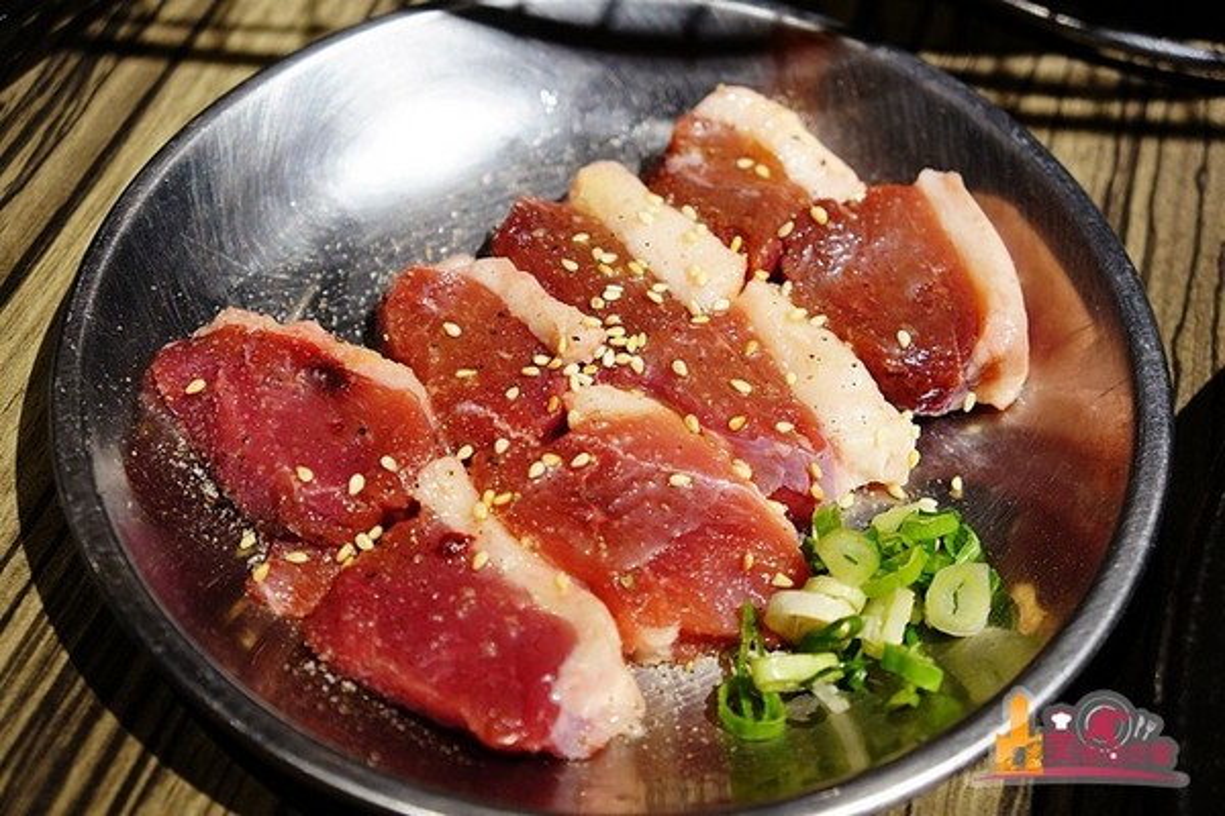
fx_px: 1582
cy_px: 408
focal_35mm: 46
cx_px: 612
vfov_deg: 28.9
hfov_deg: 42.3
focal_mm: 31
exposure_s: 1/60
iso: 800
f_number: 4
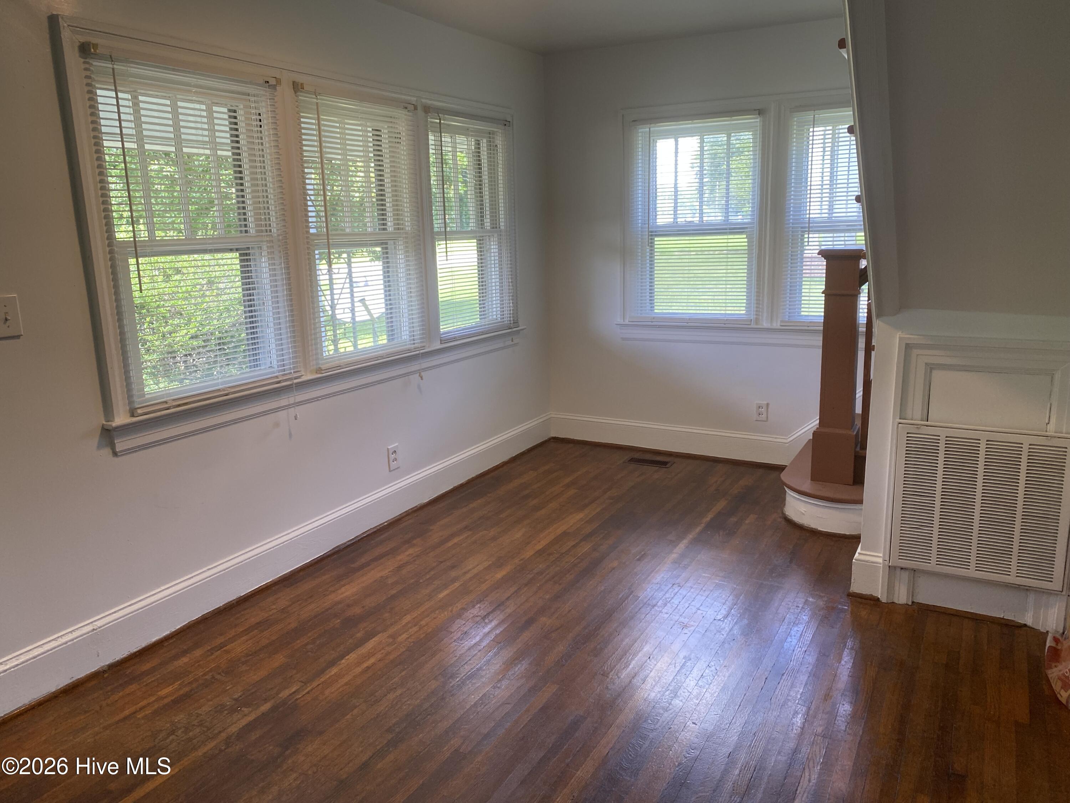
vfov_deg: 53.1
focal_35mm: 26
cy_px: 402
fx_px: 804
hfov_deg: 67.3
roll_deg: +1.3
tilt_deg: -13.7
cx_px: 535
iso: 100
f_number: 1.8
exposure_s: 1/121
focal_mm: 4.25
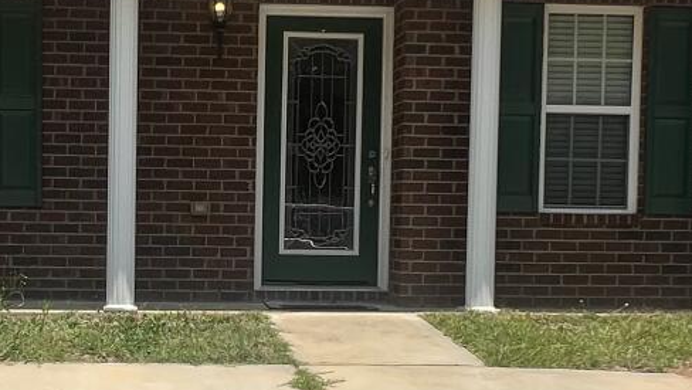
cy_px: 264
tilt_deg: +0.5
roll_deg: +1.1
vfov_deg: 20.7
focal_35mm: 58
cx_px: 199
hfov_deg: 35.4
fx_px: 1065
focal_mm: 1.57
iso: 32
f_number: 1.8
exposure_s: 1/1074
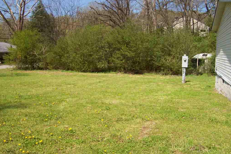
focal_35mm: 38
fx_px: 244
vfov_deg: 35.1
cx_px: 116
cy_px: 73
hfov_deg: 50.7
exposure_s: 1/525
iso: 80
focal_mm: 6
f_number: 4.8
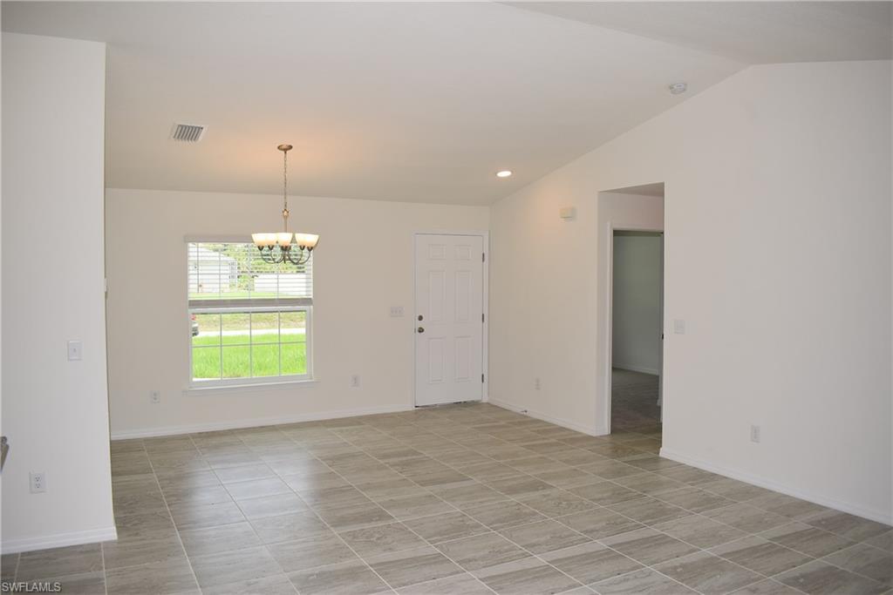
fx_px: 670
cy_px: 298
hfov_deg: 67.4
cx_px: 446
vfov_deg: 47.9
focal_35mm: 27
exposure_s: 1/200
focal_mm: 18
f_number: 5
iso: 200
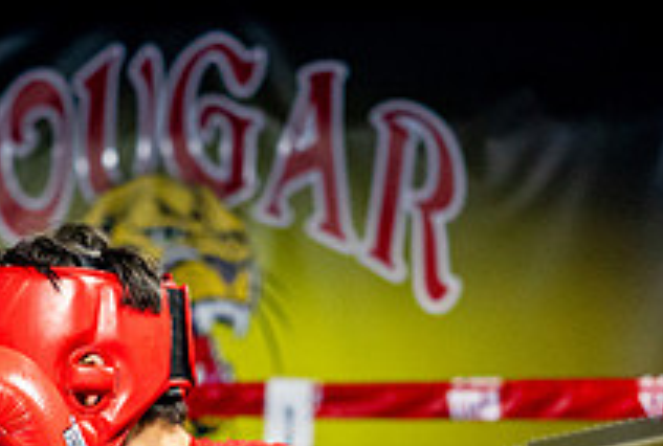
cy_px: 749
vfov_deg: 7.9
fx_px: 3140
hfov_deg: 12.0
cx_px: 142
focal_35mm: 170
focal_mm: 50
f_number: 2
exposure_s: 1/1000
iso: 4000
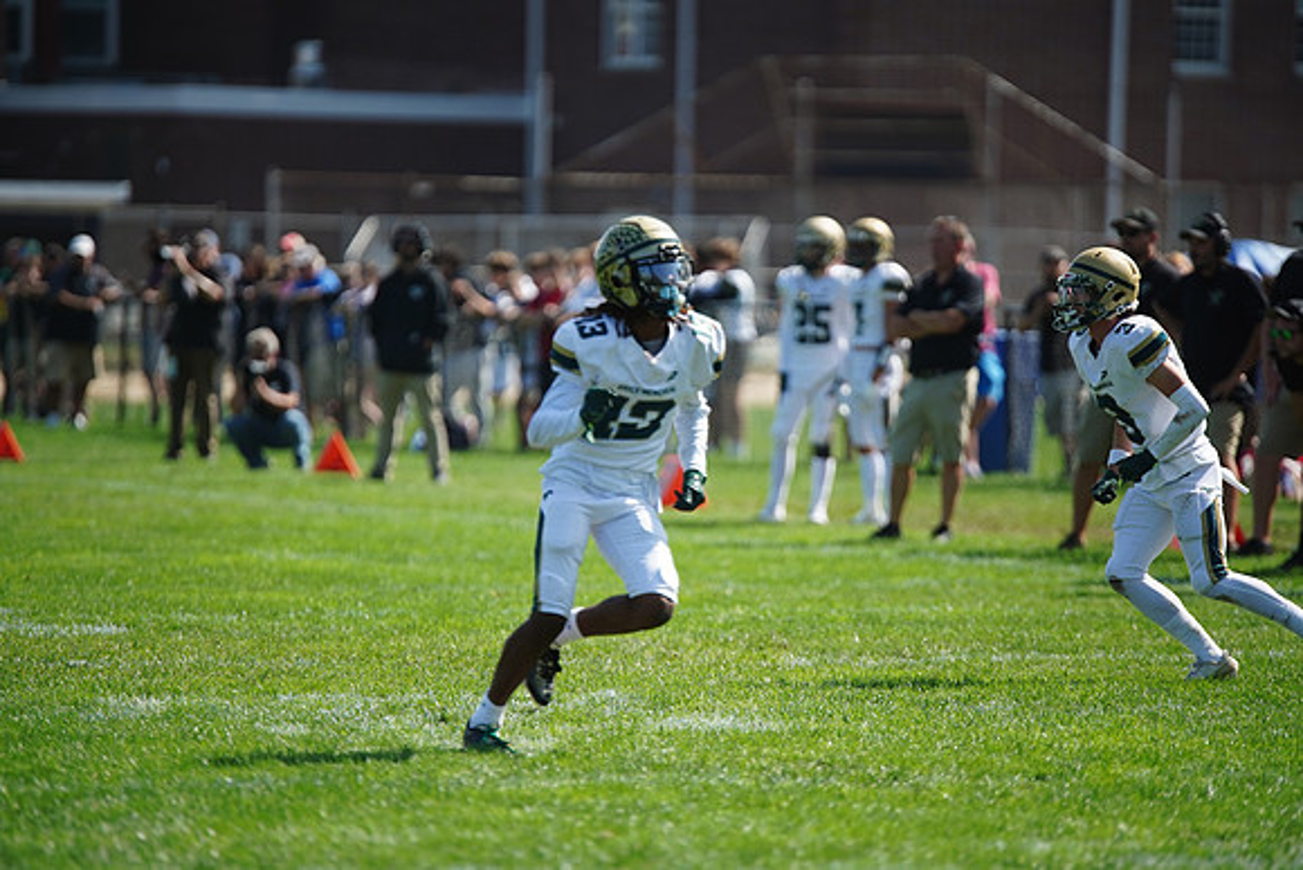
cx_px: 652
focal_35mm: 300
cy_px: 435
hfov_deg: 6.9
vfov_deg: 4.6
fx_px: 10860
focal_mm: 300
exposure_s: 1/3200
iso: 400
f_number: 2.8
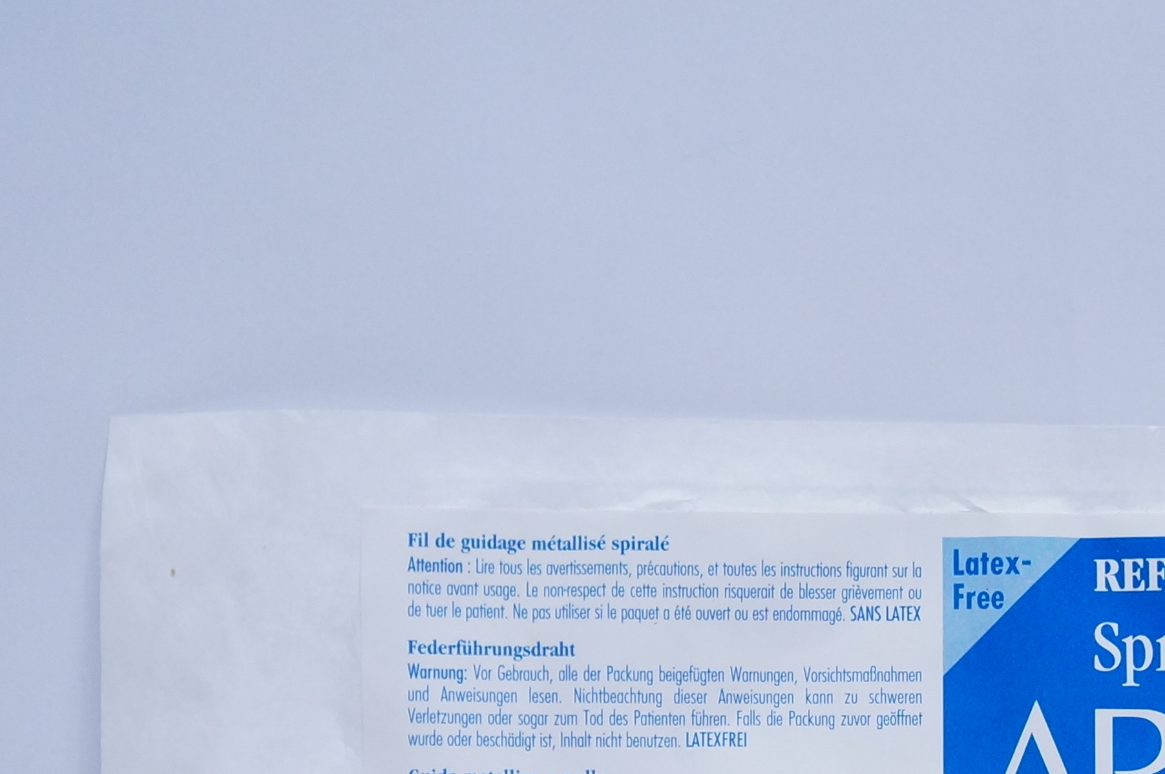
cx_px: 1084
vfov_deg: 12.1
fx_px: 3568
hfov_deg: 18.2
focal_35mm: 110
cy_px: 978
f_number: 4
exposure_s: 1/200
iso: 800
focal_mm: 27
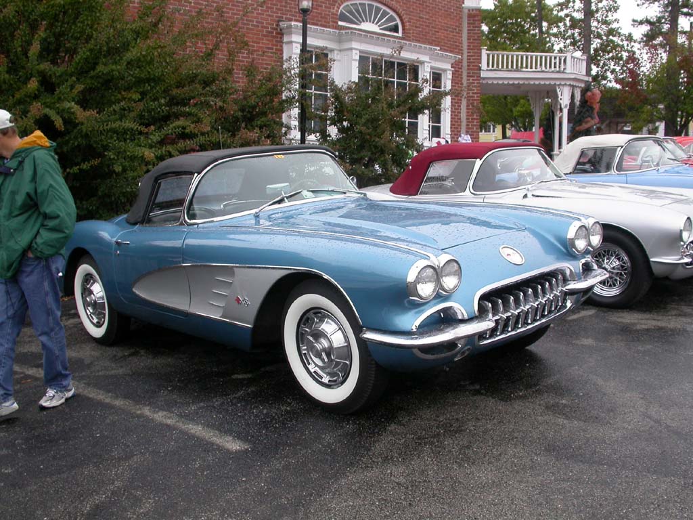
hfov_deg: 49.0
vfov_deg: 37.7
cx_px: 346
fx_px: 761
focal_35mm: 38
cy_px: 260
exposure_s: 1/164
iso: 100
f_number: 4.7
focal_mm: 7.85
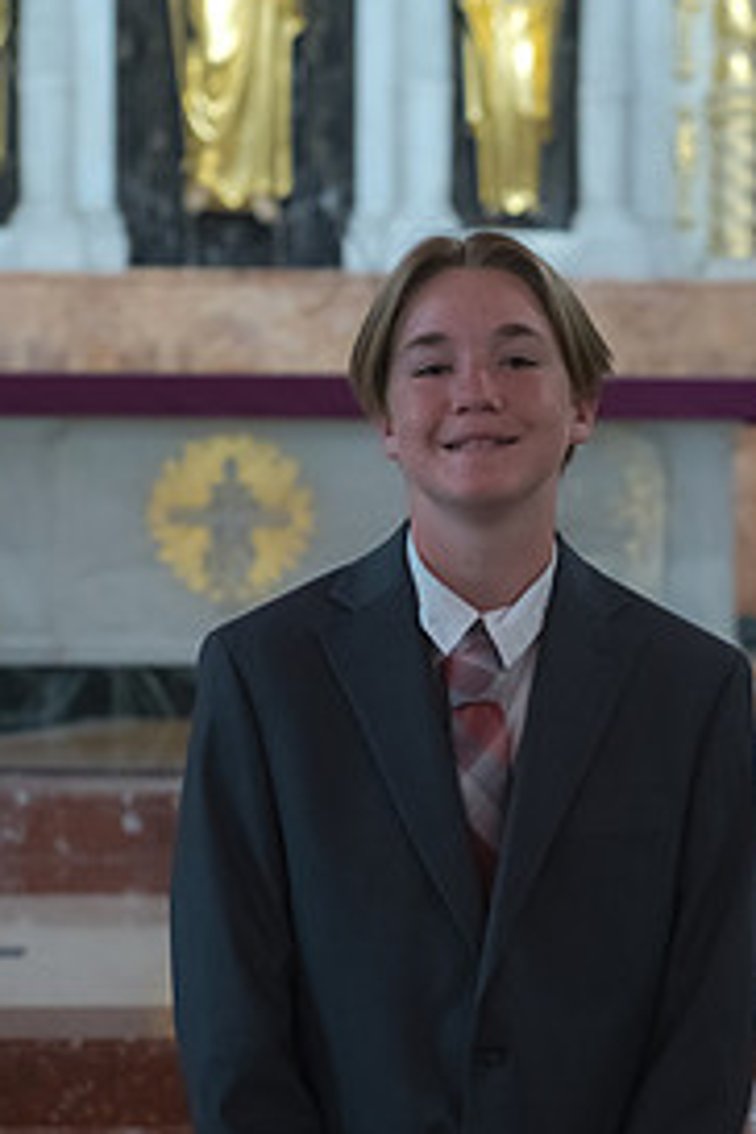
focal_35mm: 99
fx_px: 3118
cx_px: 511
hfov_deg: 13.8
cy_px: 781
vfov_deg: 20.5
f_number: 3.5
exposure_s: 1/160
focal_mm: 50
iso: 1250
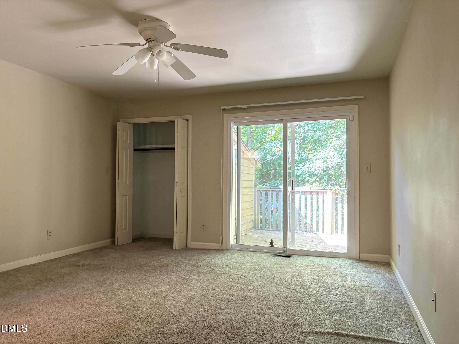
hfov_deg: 67.3
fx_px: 345
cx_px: 230
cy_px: 172
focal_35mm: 26
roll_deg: +0.4
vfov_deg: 53.1
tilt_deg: +2.9
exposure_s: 1/40
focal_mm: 5.96
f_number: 1.6
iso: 400
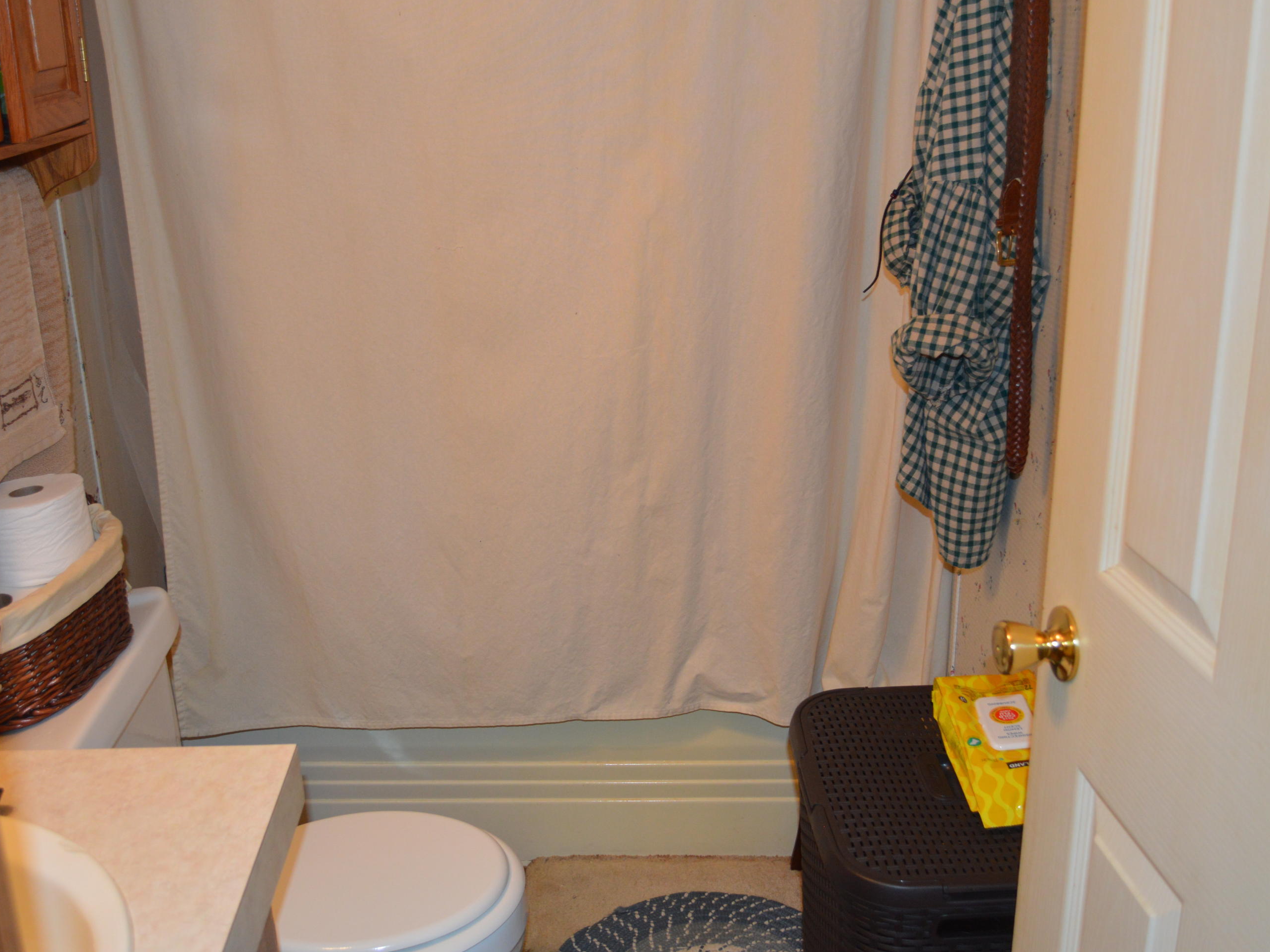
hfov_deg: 50.1
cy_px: 481
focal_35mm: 37
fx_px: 1358
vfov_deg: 38.7
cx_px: 608
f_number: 4
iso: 720
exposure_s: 1/60
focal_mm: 22
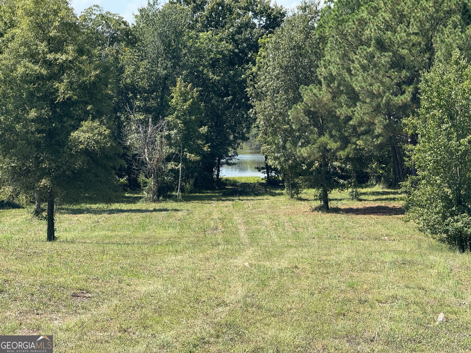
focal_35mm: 120
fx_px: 1633
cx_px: 236
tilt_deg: -3.4
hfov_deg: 16.4
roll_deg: +1.4
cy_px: 176
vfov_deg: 12.3
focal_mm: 15.66
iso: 50
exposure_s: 1/497
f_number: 2.8
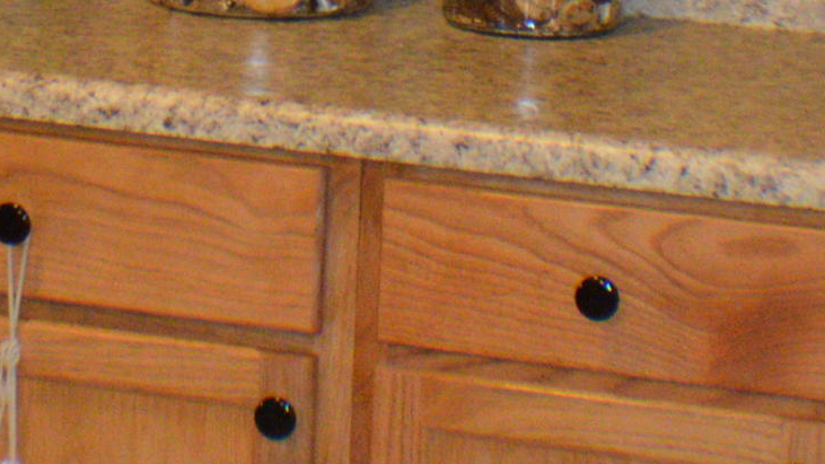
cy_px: -383
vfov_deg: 5.5
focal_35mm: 219
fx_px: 4790
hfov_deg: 9.8
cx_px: 405
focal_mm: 34
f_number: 5
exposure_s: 1/60
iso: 2800
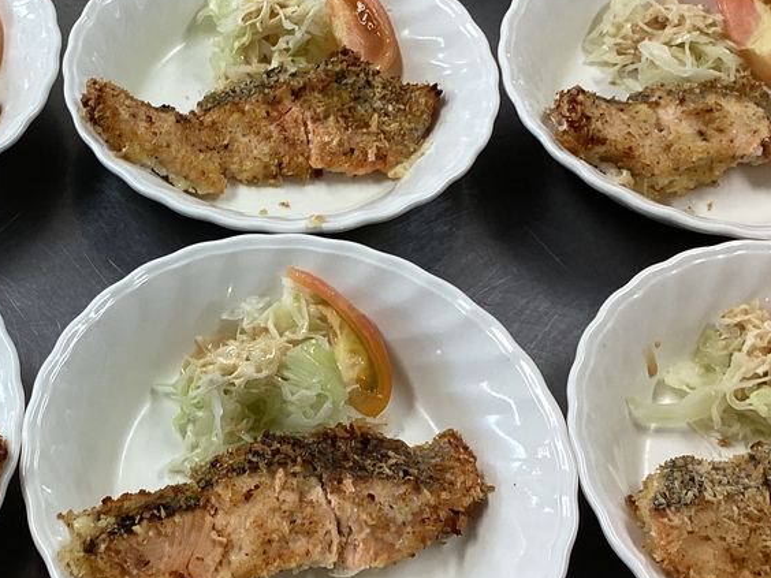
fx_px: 1225
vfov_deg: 26.6
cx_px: 165
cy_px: 275
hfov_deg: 34.0
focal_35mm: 55
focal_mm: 3.3
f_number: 2.4
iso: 64
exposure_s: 1/60
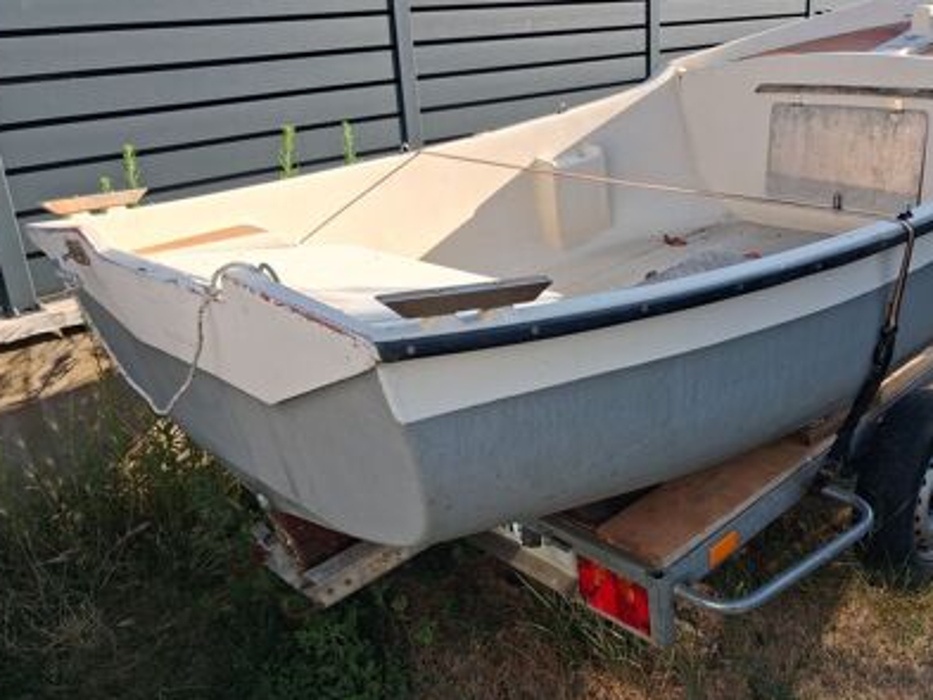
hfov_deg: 55.1
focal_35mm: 33
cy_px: 351
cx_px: 534
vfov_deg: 43.0
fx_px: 890
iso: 25
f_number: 1.8
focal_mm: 4
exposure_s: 1/338
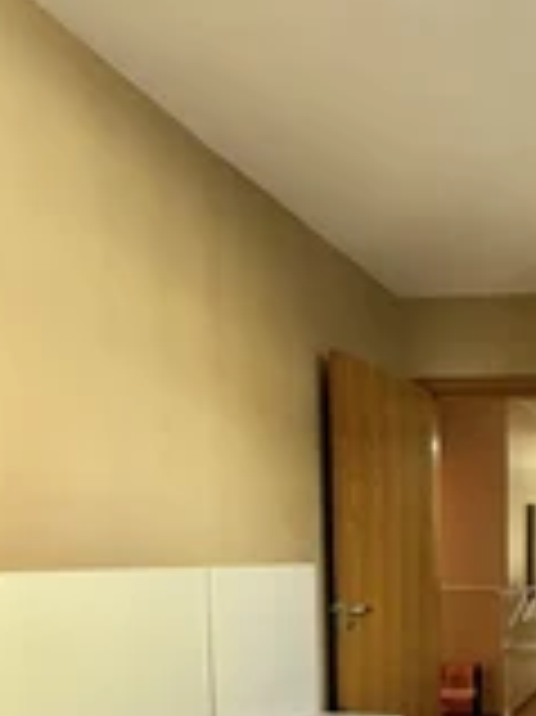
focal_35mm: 34
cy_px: 617
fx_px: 703
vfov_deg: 49.3
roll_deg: -1.5
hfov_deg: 34.5
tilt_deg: -5.0
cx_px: 622
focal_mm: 2.22
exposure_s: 1/120
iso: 160
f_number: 2.2
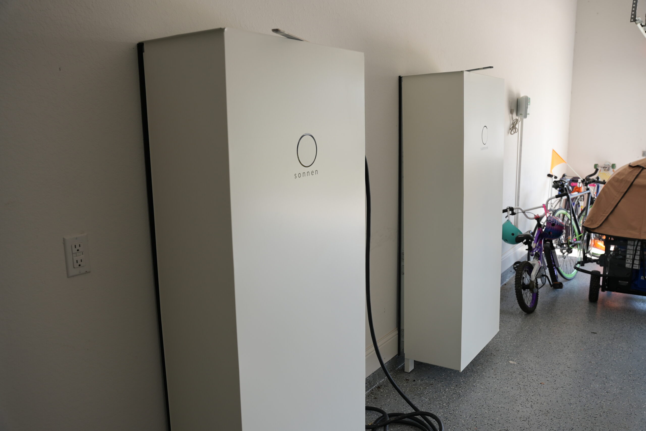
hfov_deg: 62.2
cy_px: 216
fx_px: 535
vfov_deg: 43.9
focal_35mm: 30
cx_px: 323
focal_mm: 29.8
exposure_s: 1/160
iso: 160
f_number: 4
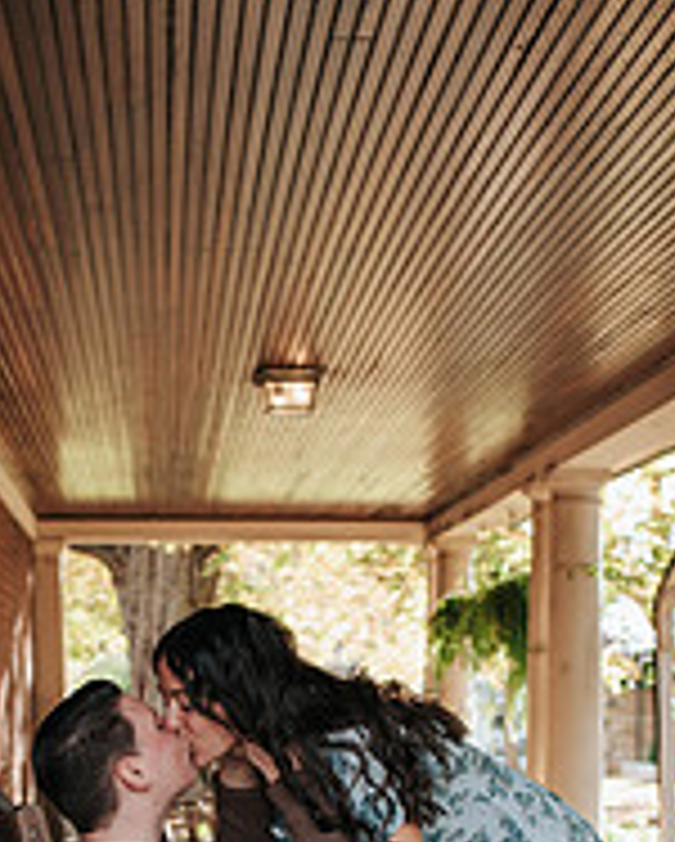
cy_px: 837
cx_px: 266
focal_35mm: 79
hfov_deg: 19.4
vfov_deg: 23.2
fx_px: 1970
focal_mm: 35
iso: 360
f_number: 3.2
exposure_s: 1/250
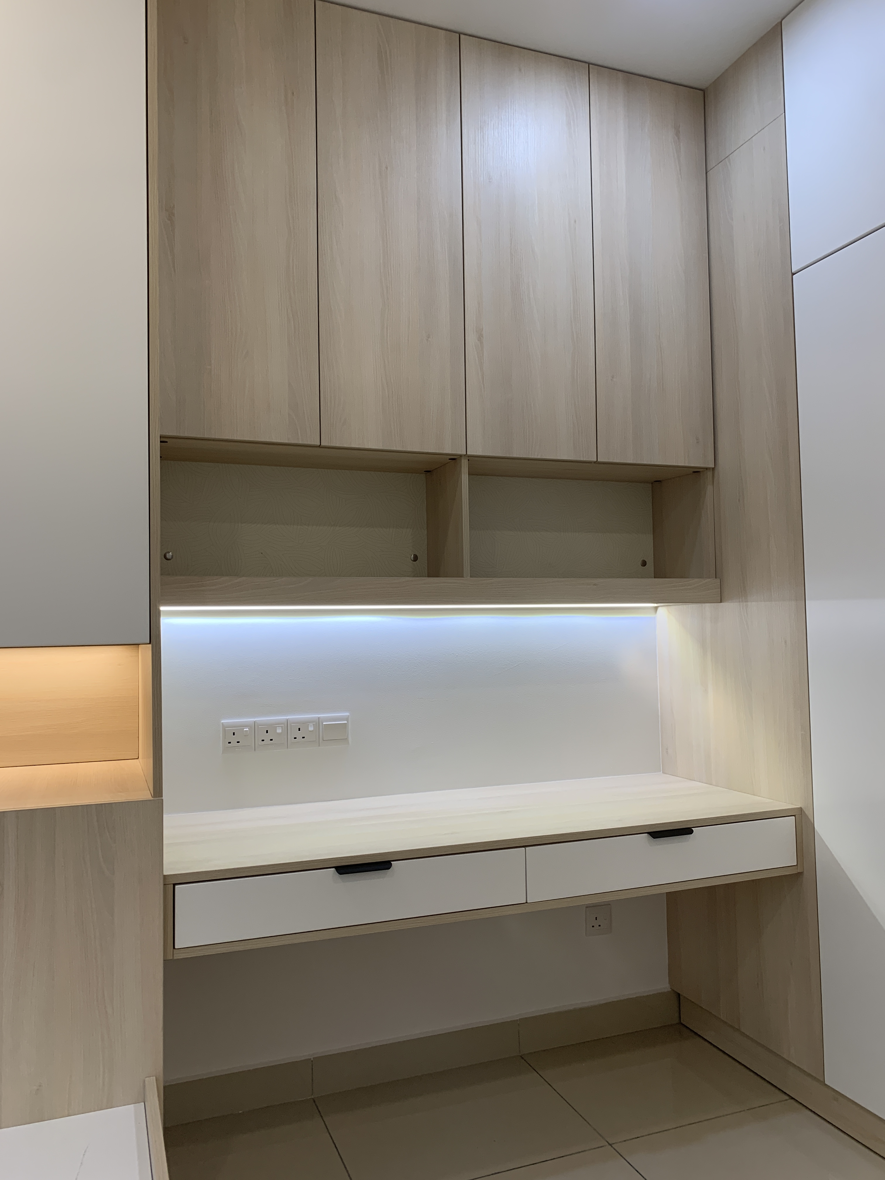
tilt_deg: +4.6
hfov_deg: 53.1
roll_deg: +0.5
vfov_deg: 67.3
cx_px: 442
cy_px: 590
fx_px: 886
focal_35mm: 26
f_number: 1.8
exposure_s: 1/100
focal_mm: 4.25
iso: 50
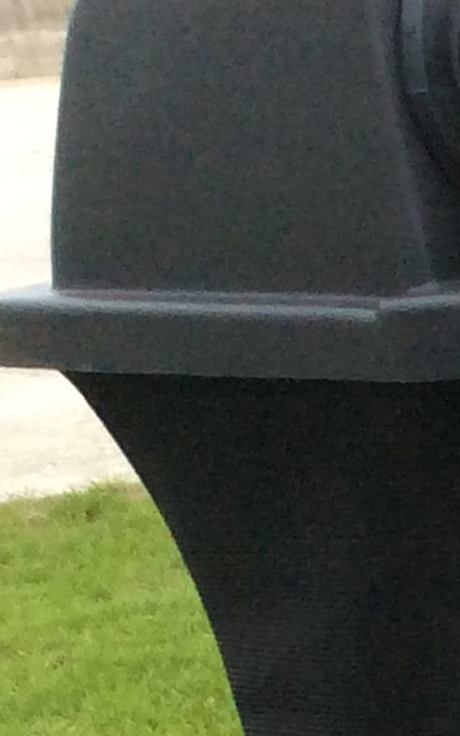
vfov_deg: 10.7
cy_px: 1449
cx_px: 1842
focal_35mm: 180
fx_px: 3611
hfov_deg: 6.1
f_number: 2.4
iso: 64
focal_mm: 3.3
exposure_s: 1/120
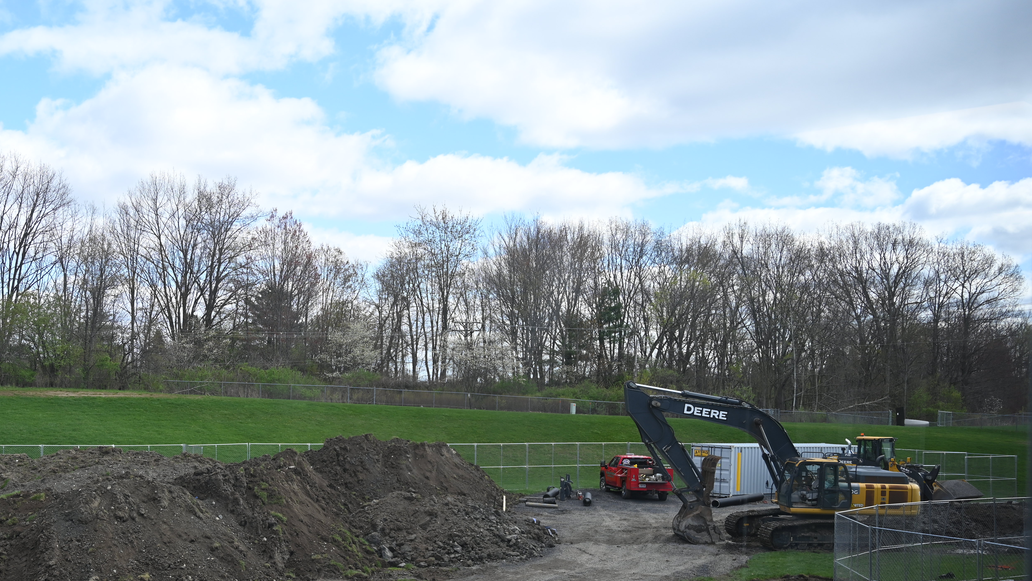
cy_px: 411
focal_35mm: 42
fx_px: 1149
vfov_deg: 28.1
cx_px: 410
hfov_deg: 48.1
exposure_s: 1/250
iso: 200
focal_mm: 33
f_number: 5
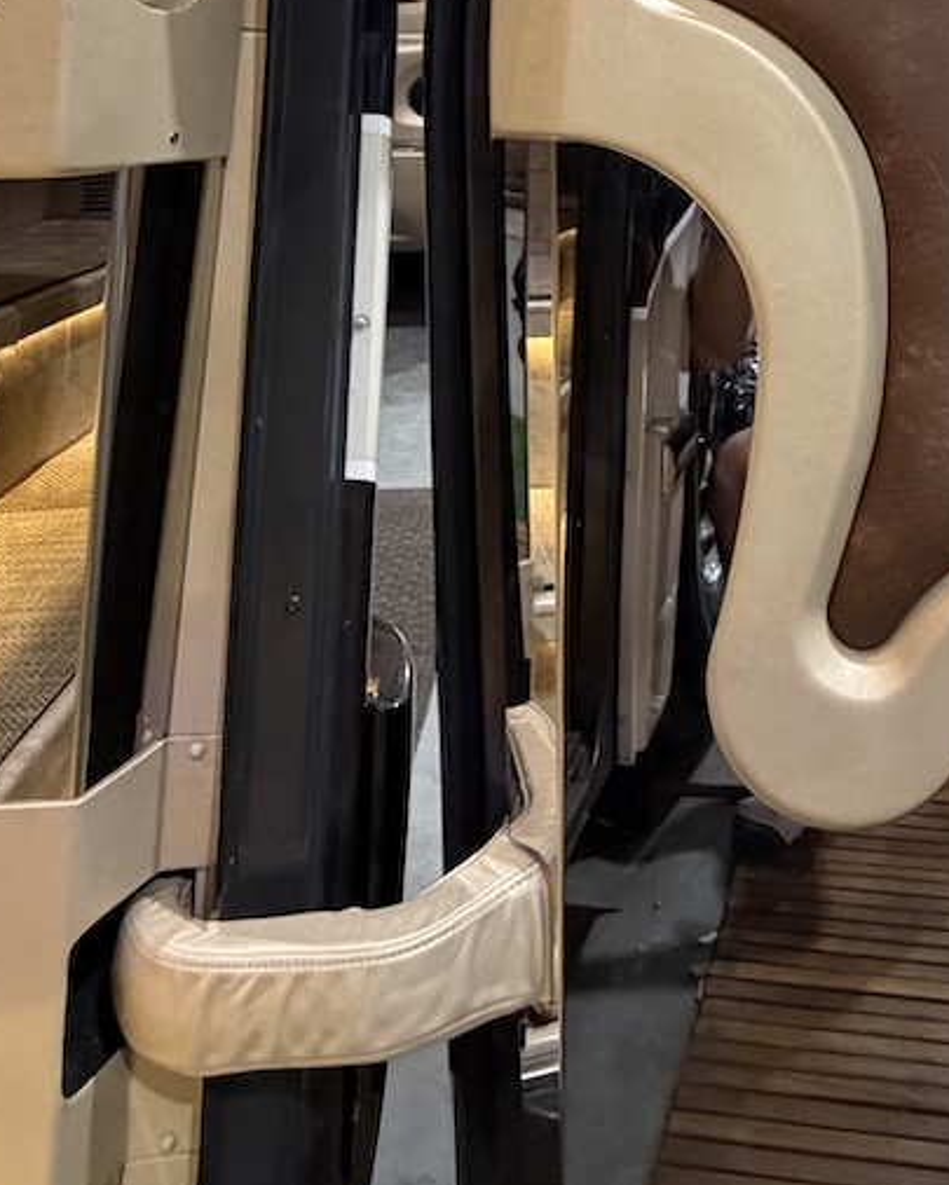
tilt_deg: +4.9
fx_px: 1264
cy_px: -67
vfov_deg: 41.7
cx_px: 764
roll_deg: -1.0
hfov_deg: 39.5
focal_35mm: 36
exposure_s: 1/49
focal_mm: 2.22
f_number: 2.2
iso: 400
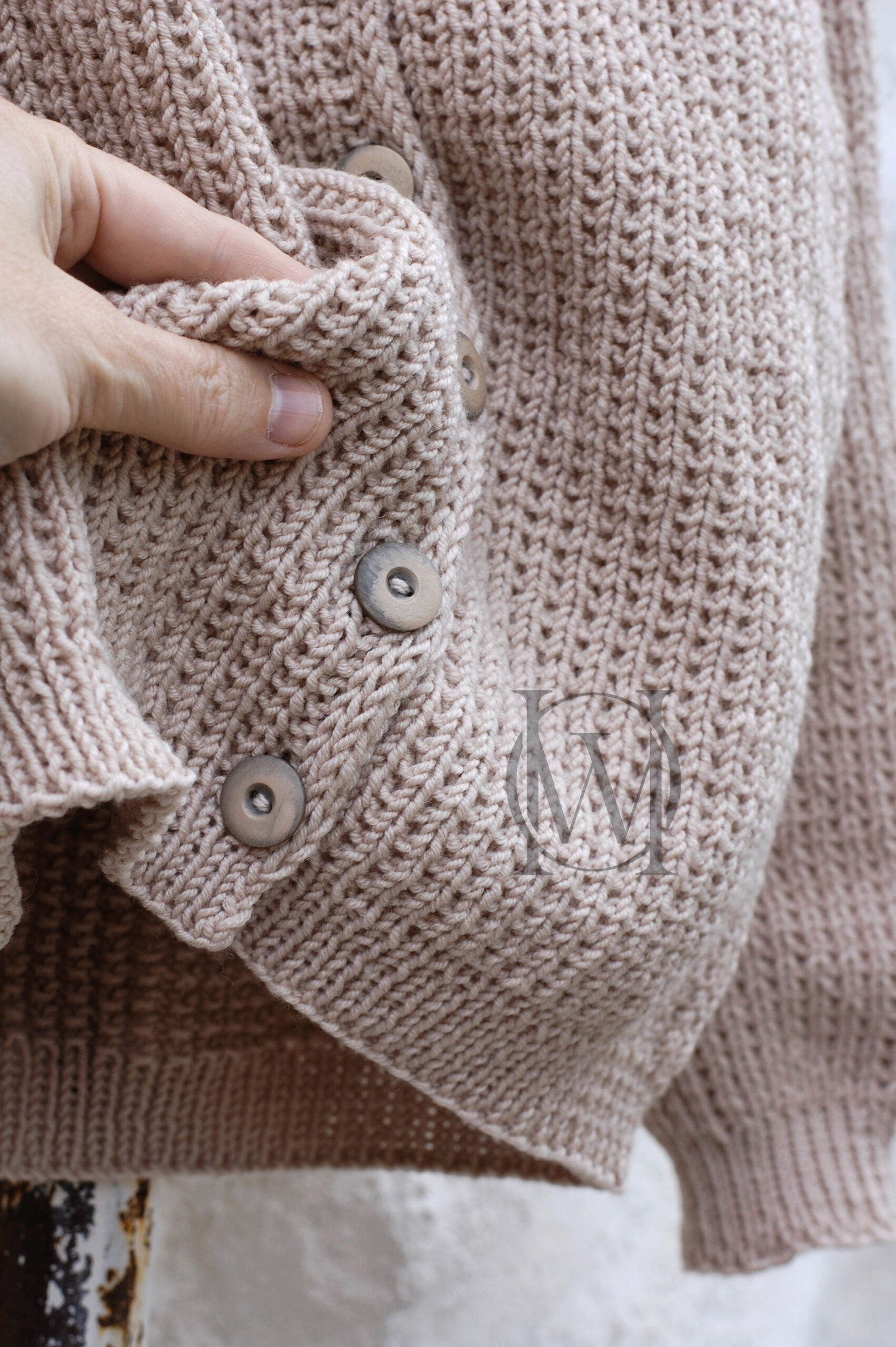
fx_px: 2805
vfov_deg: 27.0
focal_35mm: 75
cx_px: 448
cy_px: 674
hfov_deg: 18.1
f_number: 6.3
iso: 200
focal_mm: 50
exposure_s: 1/160
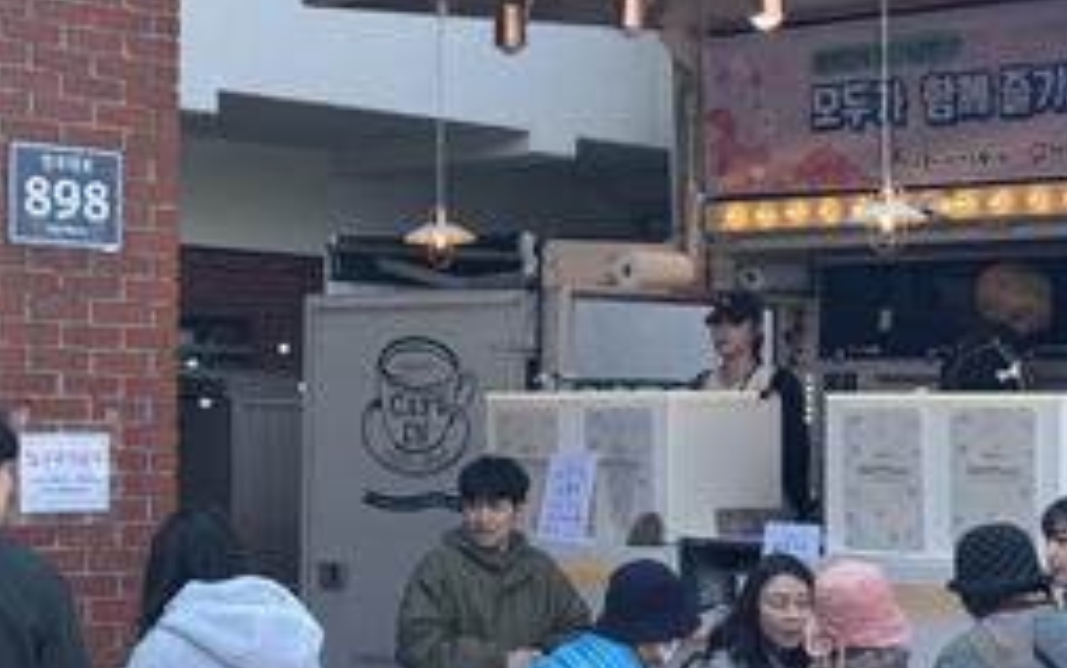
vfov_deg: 13.1
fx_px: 2909
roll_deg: +0.5
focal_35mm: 100
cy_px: 292
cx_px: 504
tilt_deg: +3.6
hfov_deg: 20.8
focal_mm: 6.76
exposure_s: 1/774
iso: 64
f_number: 1.78
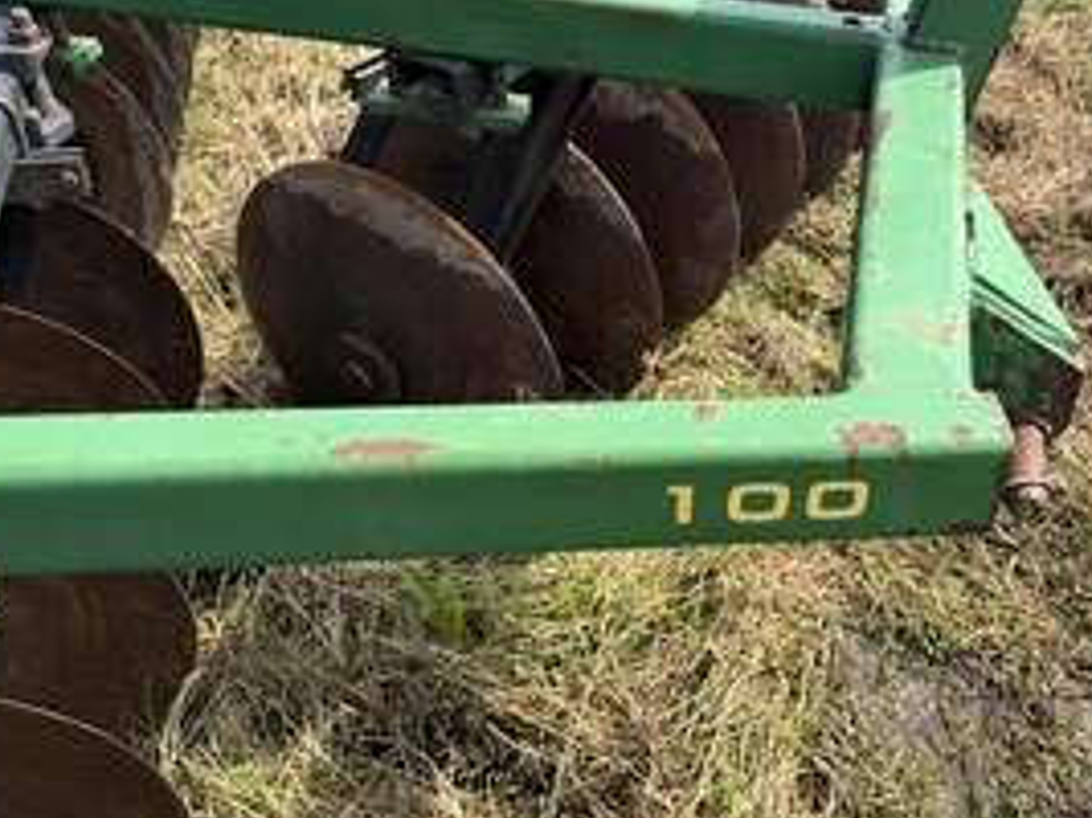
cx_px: 761
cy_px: 413
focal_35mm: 36
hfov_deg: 50.1
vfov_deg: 39.6
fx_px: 1135
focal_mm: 6.76
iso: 80
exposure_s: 1/1653
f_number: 1.78
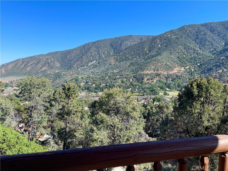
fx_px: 165
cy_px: 86
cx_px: 114
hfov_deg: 69.4
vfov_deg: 54.9
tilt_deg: -5.3
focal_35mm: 25
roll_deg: -1.6
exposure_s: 1/1642
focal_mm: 5.1
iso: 32
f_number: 1.6
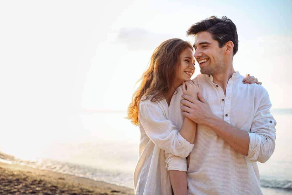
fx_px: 284
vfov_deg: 37.9
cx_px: 146
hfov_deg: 54.4
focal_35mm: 35
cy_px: 98
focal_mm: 35
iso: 50
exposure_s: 1/400
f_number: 2.8
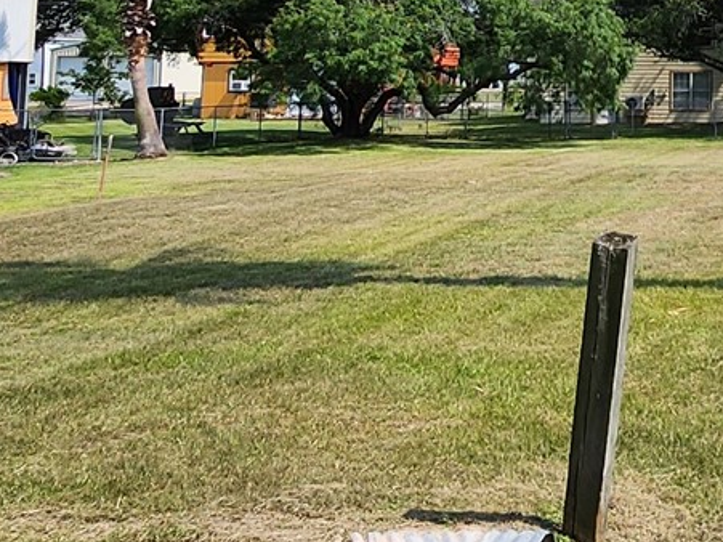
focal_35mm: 59
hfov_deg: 28.6
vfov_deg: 23.2
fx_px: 1232
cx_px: 859
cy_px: -66
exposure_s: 1/1283
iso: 32
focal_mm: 1.74
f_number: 2.2
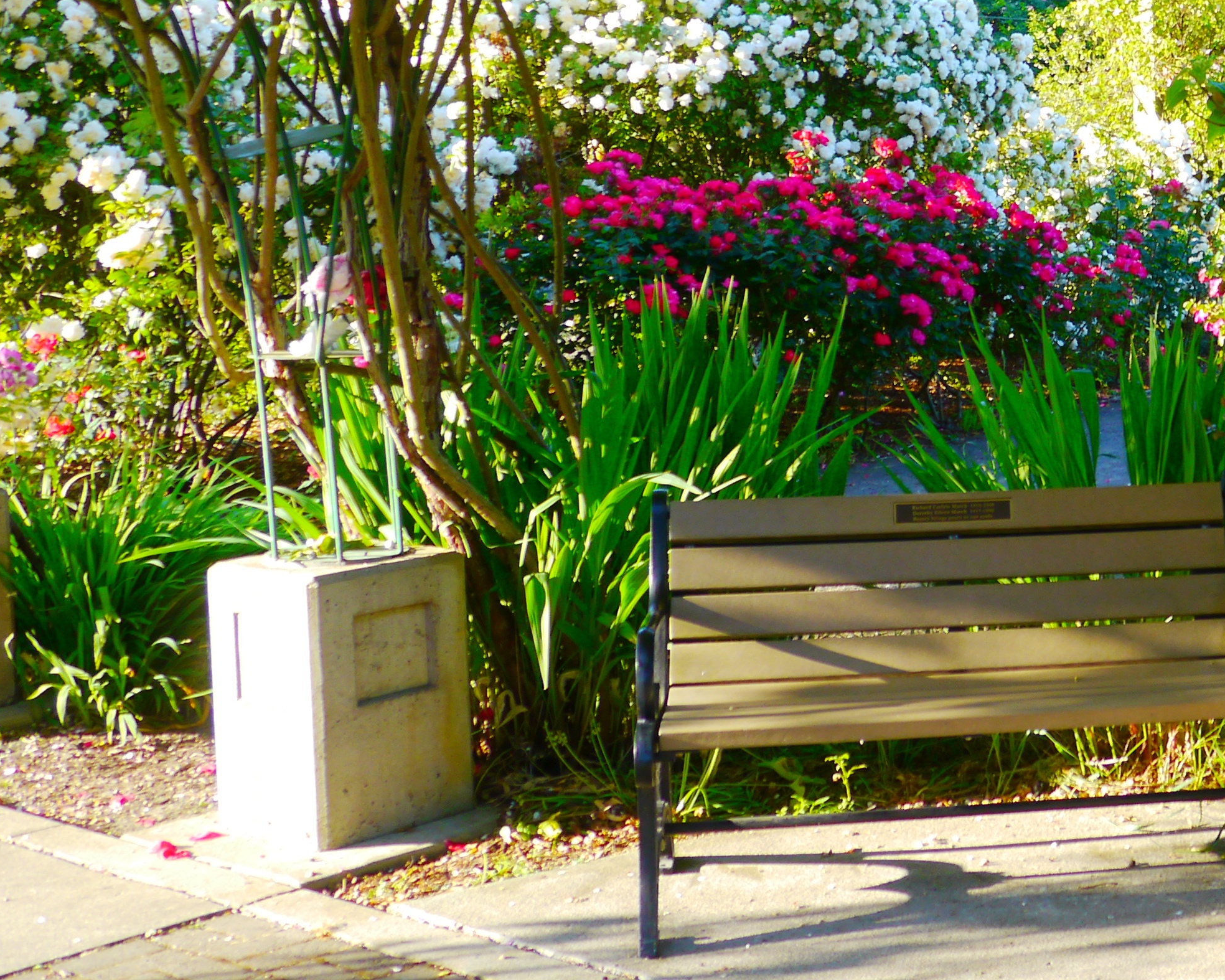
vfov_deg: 23.6
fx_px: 2320
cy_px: 233
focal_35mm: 64
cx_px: 1407
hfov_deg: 26.7
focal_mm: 14
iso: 160
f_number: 4.5
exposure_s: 1/125
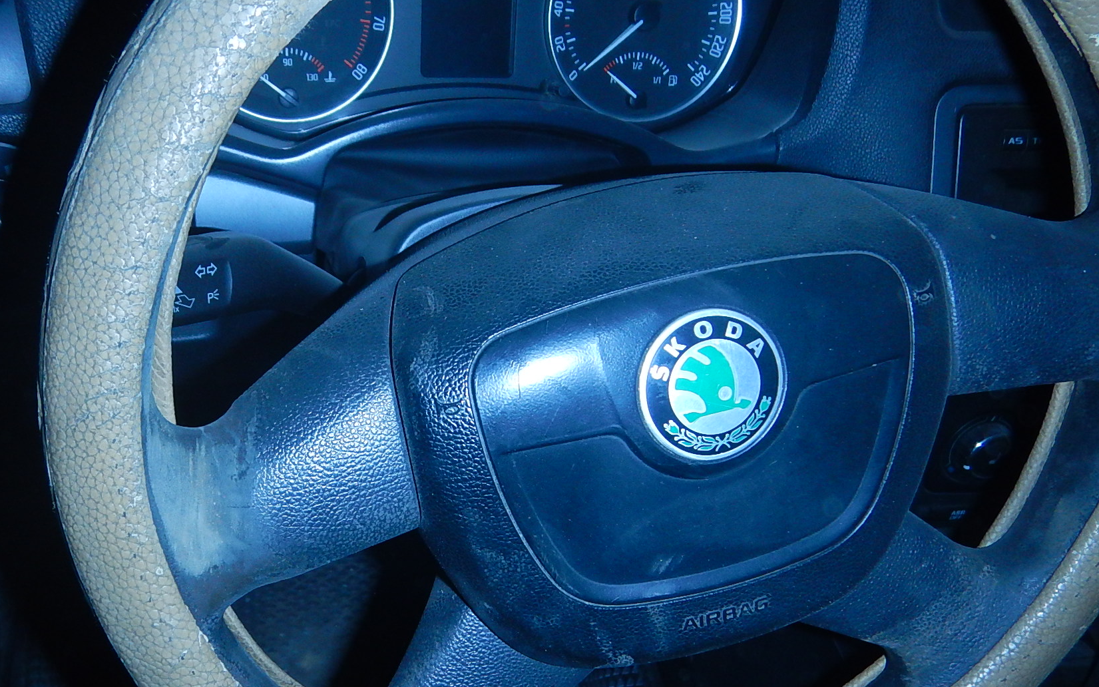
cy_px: 441
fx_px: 1048
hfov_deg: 54.9
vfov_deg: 36.0
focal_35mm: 35
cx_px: 434
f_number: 2.8
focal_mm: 4.3
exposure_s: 1/30
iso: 200
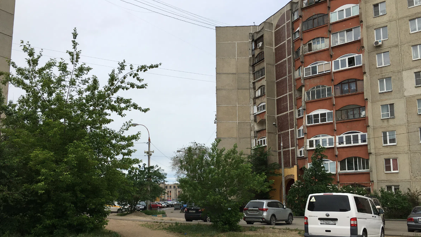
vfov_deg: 36.4
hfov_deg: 61.0
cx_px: 209
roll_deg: -0.3
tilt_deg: +8.3
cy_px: 153
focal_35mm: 32
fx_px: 357
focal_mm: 4.15
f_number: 2.2
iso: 25
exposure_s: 1/2079
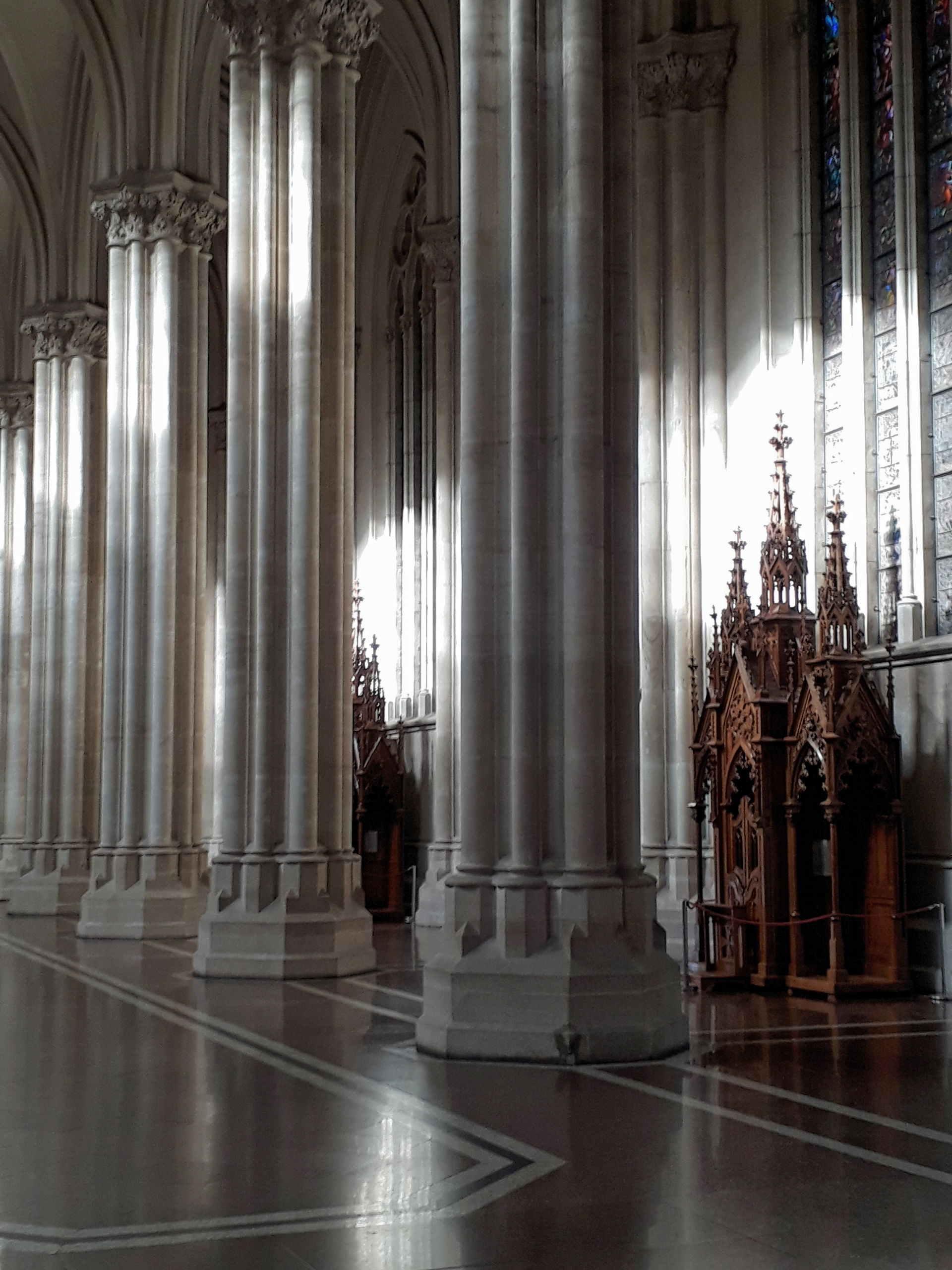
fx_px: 990
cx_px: 476
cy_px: 635
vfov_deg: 65.3
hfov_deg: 51.4
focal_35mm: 27
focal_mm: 3.6
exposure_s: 1/33
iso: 50
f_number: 1.9
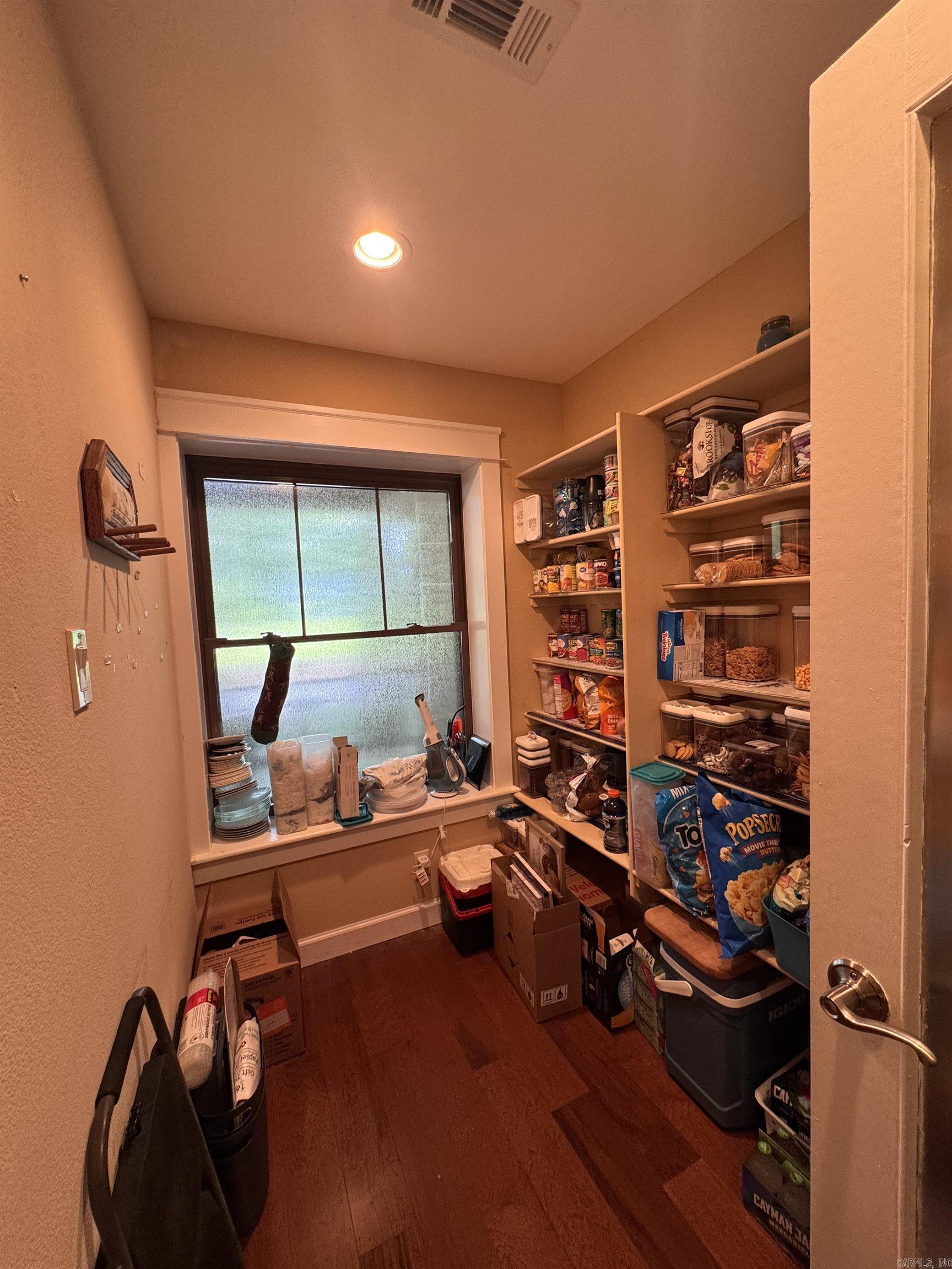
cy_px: 634
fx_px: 513
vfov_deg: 102.1
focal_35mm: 14
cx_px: 476
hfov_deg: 85.7
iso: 200
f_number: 2.2
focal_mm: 2.22
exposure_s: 1/60
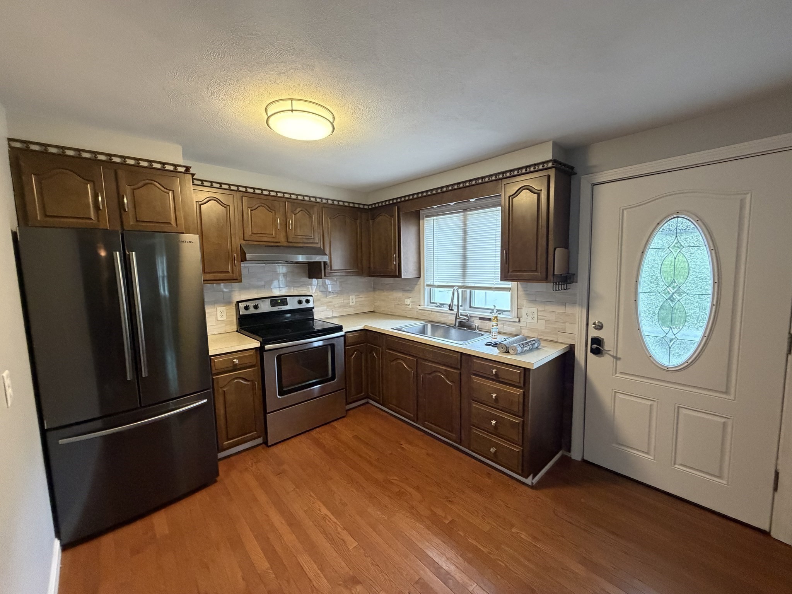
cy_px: 297
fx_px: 320
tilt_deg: -5.0
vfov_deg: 85.7
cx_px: 396
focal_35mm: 14
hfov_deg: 102.1
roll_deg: +2.1
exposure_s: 1/60
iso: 500
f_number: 2.2
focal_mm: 2.22
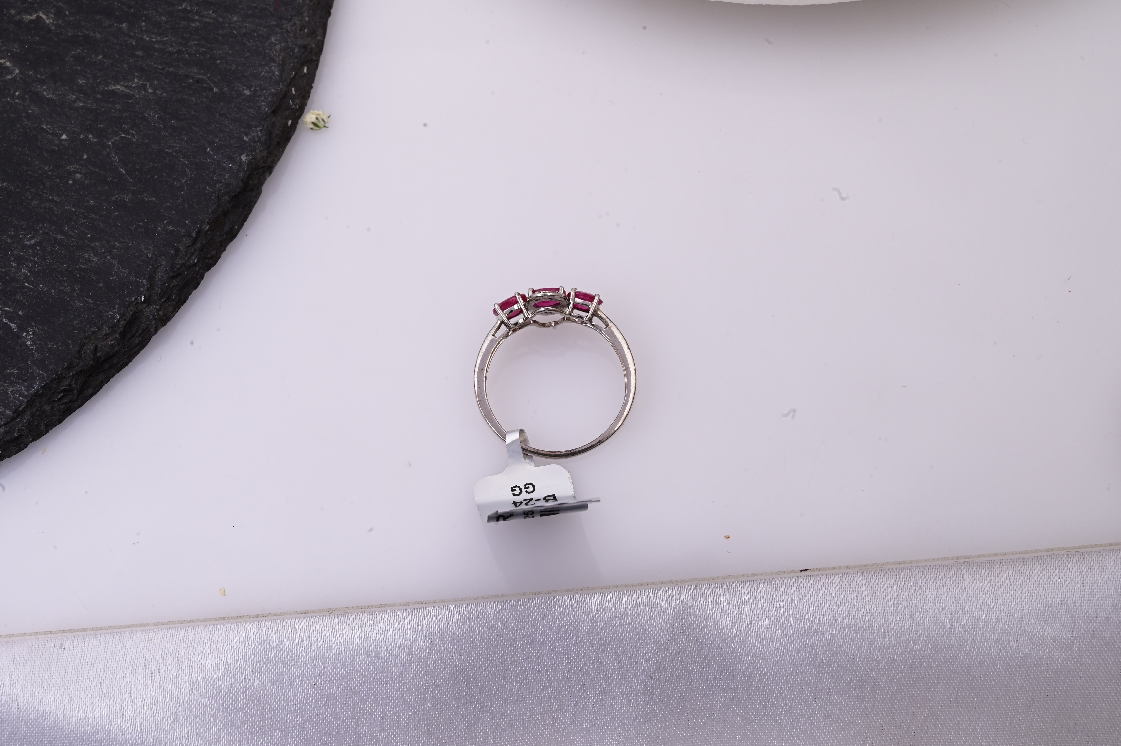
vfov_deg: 19.4
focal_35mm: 70
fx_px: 2178
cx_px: 560
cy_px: 373
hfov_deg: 28.9
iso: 640
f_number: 20
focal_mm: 70
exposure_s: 1/80
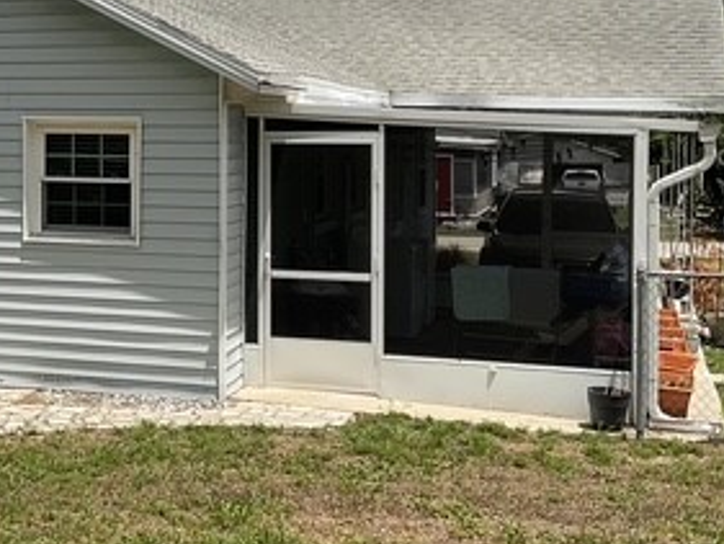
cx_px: 134
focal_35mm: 66
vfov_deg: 22.1
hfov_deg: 28.7
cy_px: 165
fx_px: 1381
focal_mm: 3
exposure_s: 1/2801
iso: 16
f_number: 1.8
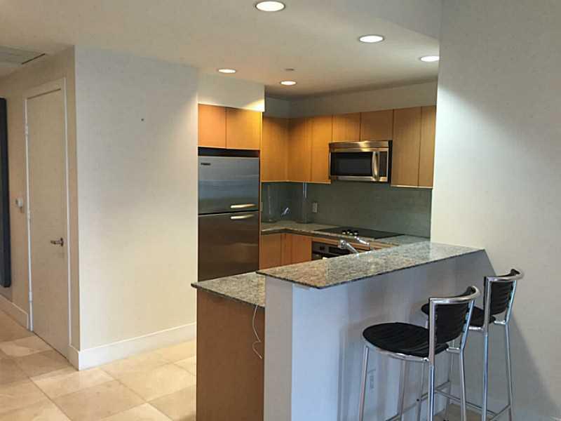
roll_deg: -1.9
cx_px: 280
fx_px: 470
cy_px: 210
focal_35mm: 29
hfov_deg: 61.7
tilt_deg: -5.0
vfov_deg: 48.2
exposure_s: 1/30
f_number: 2.2
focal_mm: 4.15
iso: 100
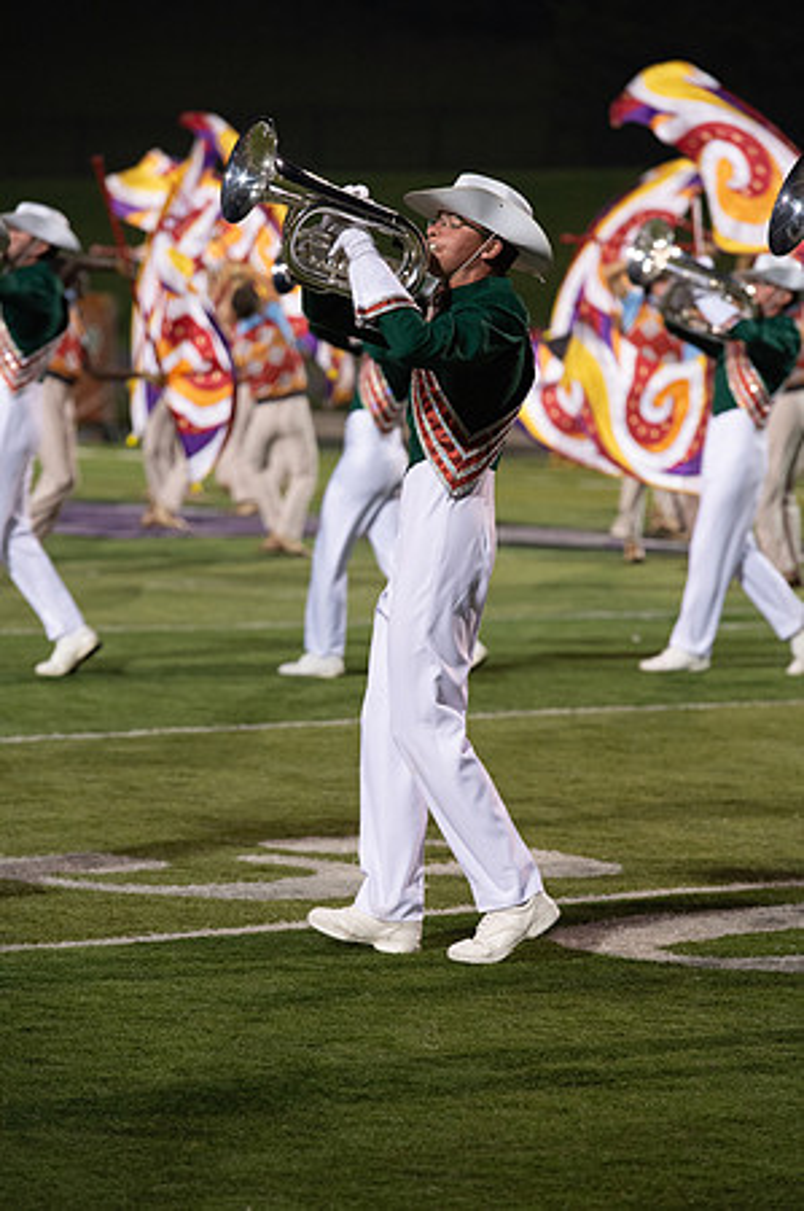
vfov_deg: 11.1
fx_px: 6211
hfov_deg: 7.4
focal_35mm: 185
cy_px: 606
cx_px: 402
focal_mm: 185
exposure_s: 1/500
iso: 5000
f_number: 5
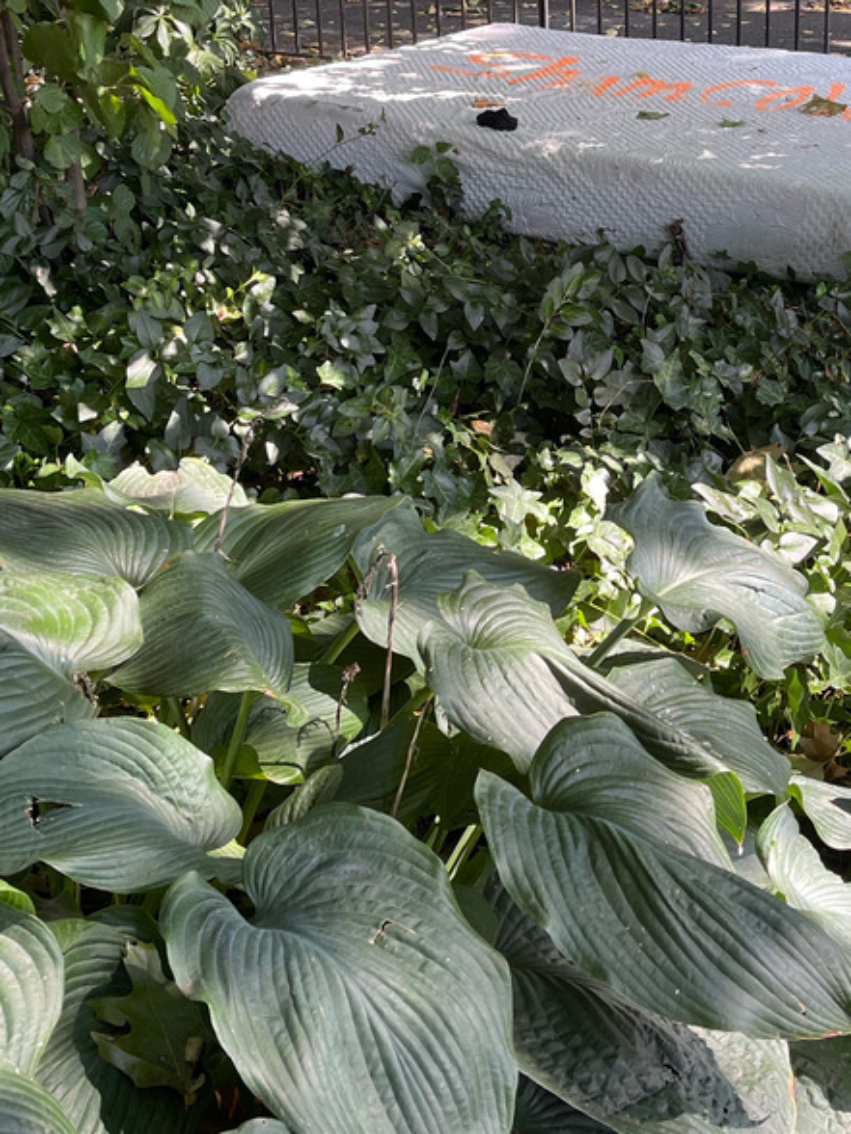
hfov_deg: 28.4
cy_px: 320
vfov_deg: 36.8
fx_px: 1672
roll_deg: +0.3
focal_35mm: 51
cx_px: 554
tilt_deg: -15.1
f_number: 1.6
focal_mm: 5.1
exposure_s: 1/127
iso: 32
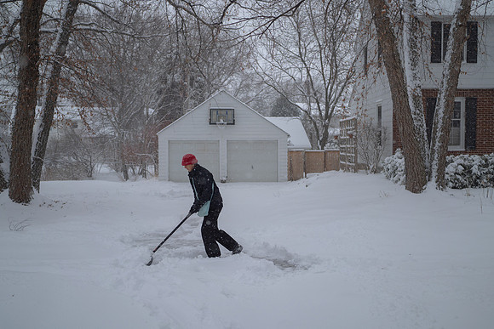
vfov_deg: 31.7
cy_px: 163
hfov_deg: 46.1
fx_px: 580
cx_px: 248
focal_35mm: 42
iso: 200
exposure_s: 1/1600
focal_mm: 40
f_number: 2.5
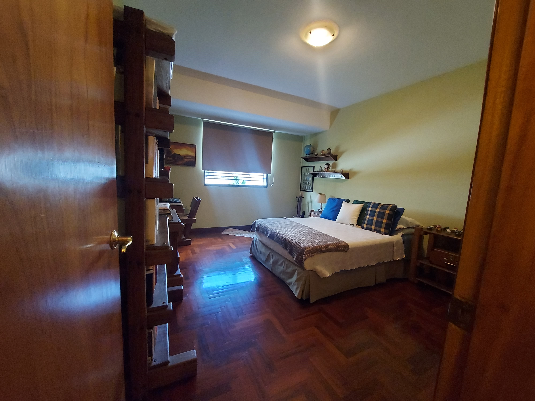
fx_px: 201
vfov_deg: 89.9
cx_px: 268
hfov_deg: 106.2
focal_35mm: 13
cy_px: 200
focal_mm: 1.74
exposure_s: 1/24
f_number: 2.2
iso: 640
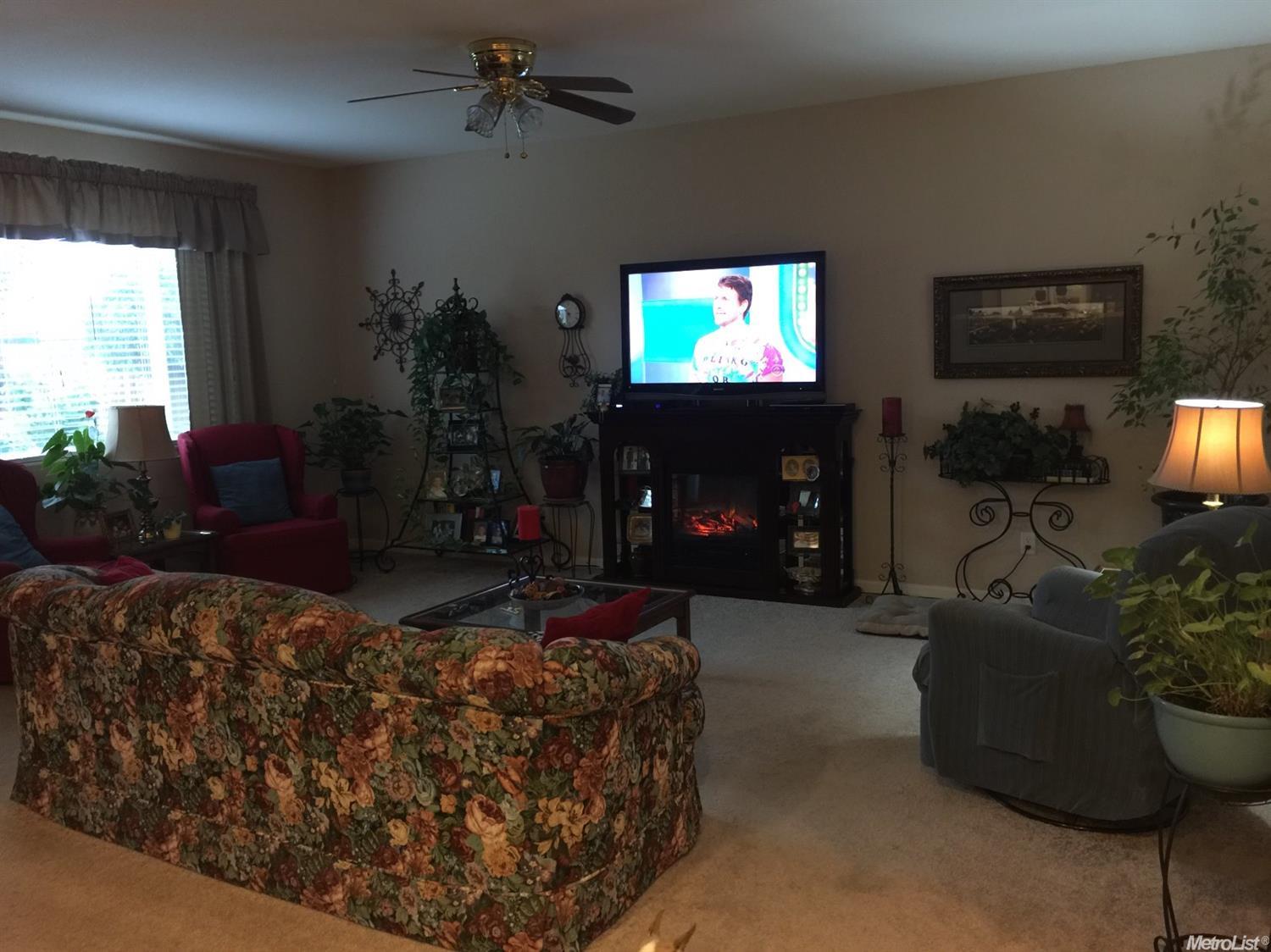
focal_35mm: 29
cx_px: 636
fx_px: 1064
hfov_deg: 61.7
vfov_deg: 48.2
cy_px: 476
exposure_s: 1/4
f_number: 2.2
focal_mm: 4.15
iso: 64
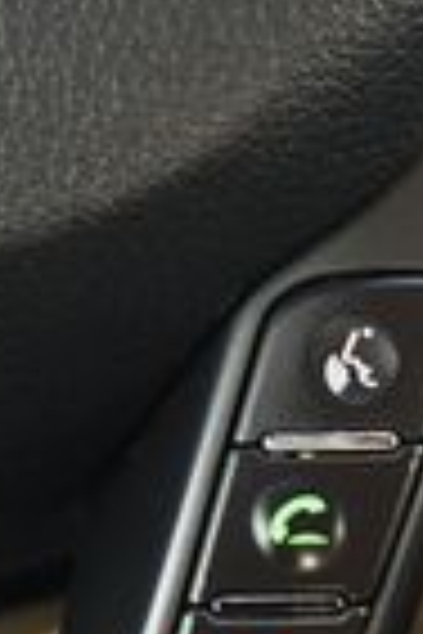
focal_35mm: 150
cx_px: -212
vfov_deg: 13.6
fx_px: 2644
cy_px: 139
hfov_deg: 8.9
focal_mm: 22
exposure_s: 1/160
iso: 800
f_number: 3.8
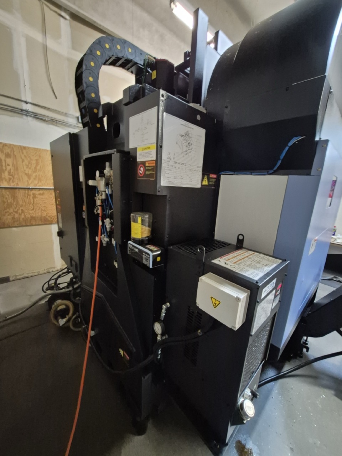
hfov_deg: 89.9
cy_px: 228
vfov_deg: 106.2
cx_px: 171
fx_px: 171
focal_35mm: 13
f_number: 2.2
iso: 1600
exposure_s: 1/40
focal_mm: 1.74
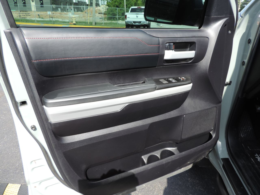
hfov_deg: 71.6
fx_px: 180
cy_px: 98
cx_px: 130
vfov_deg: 56.8
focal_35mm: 24
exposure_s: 1/250
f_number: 3
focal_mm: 4.3
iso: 80
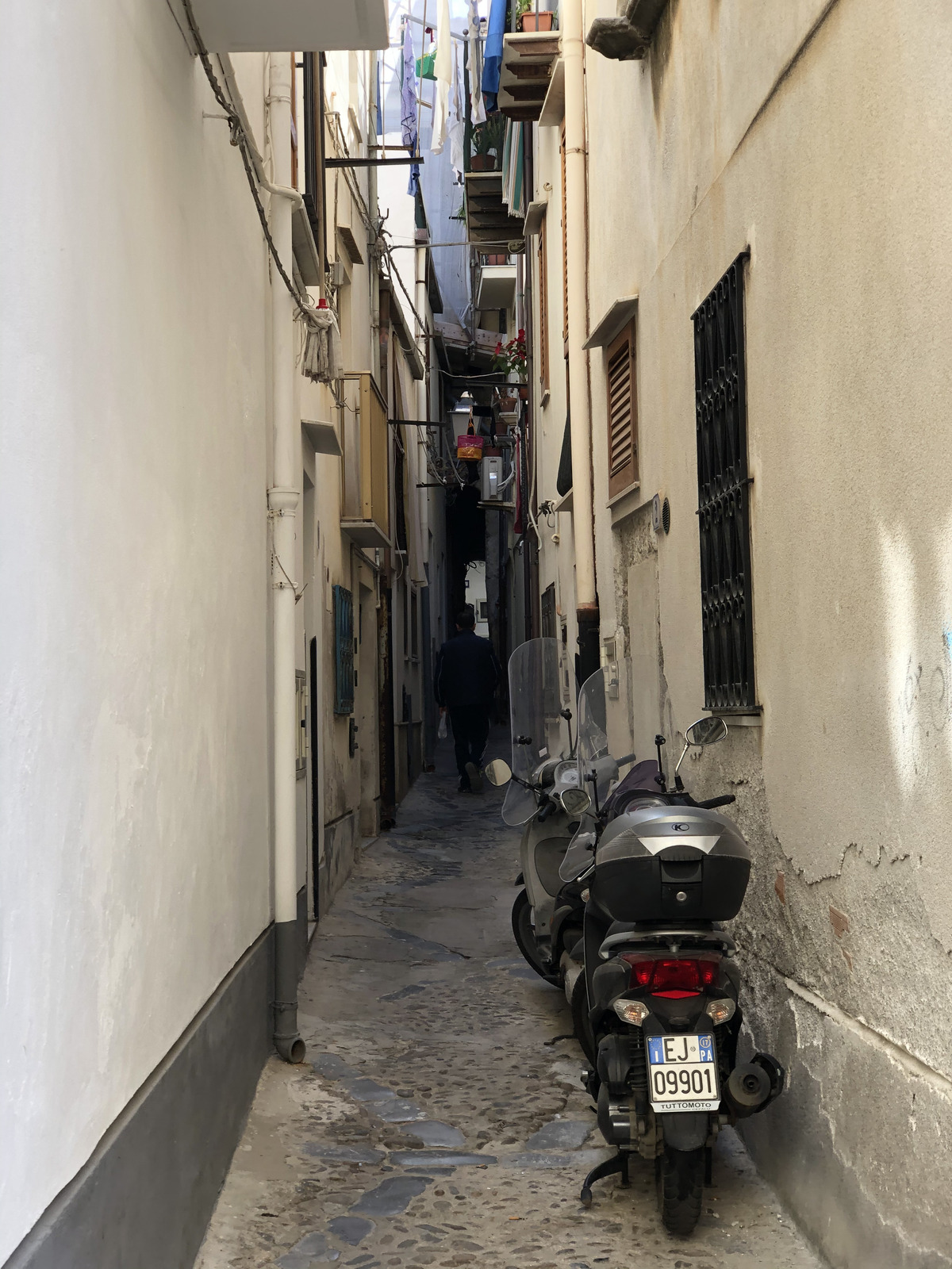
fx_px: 1907
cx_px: 476
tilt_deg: +2.6
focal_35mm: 52
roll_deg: +2.1
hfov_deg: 28.0
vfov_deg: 36.8
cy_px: 634
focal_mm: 6
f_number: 2.4
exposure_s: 1/120
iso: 16
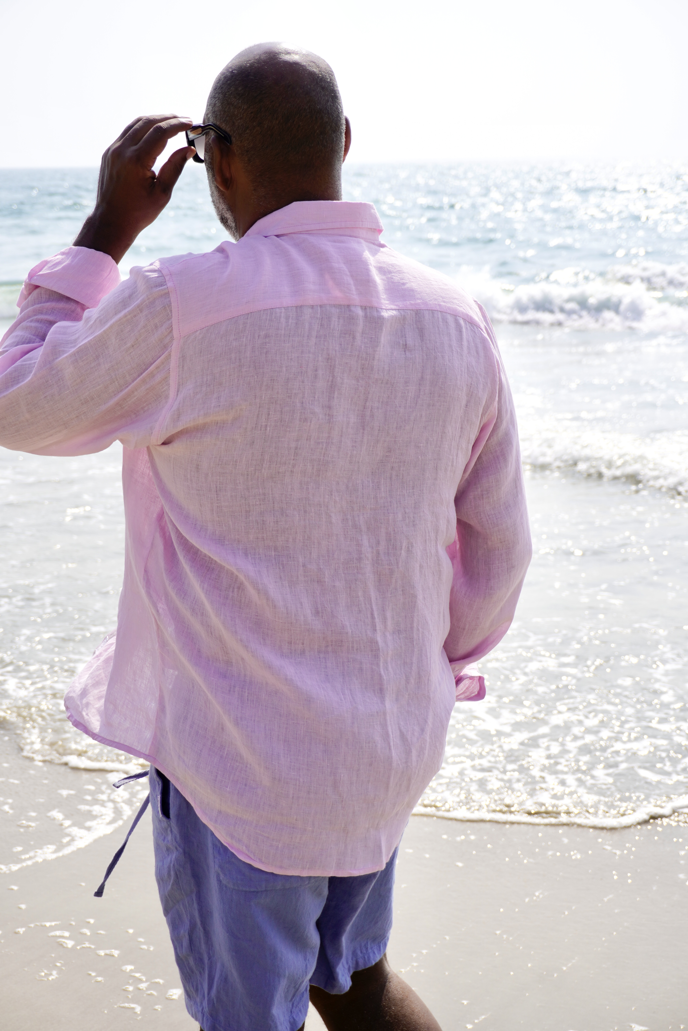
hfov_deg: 22.1
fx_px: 1763
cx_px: 344
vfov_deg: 32.6
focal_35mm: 62
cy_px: 516
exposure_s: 1/640
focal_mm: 41
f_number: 5.6
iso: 100
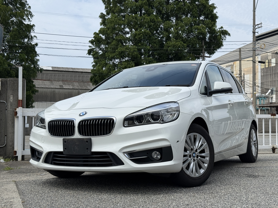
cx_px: 139
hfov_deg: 39.7
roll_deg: -0.2
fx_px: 385
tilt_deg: +3.2
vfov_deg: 30.3
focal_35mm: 48
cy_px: 104
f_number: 1.78
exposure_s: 1/6536
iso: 64
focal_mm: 6.76
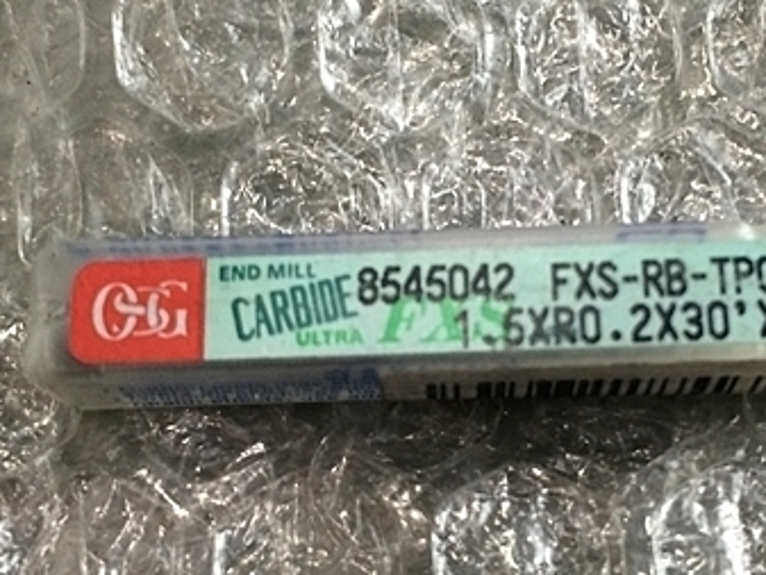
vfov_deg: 26.6
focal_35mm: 55
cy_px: 277
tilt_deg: -76.9
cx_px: 457
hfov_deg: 34.8
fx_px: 1218
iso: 100
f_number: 2.2
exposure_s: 1/30
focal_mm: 4.15
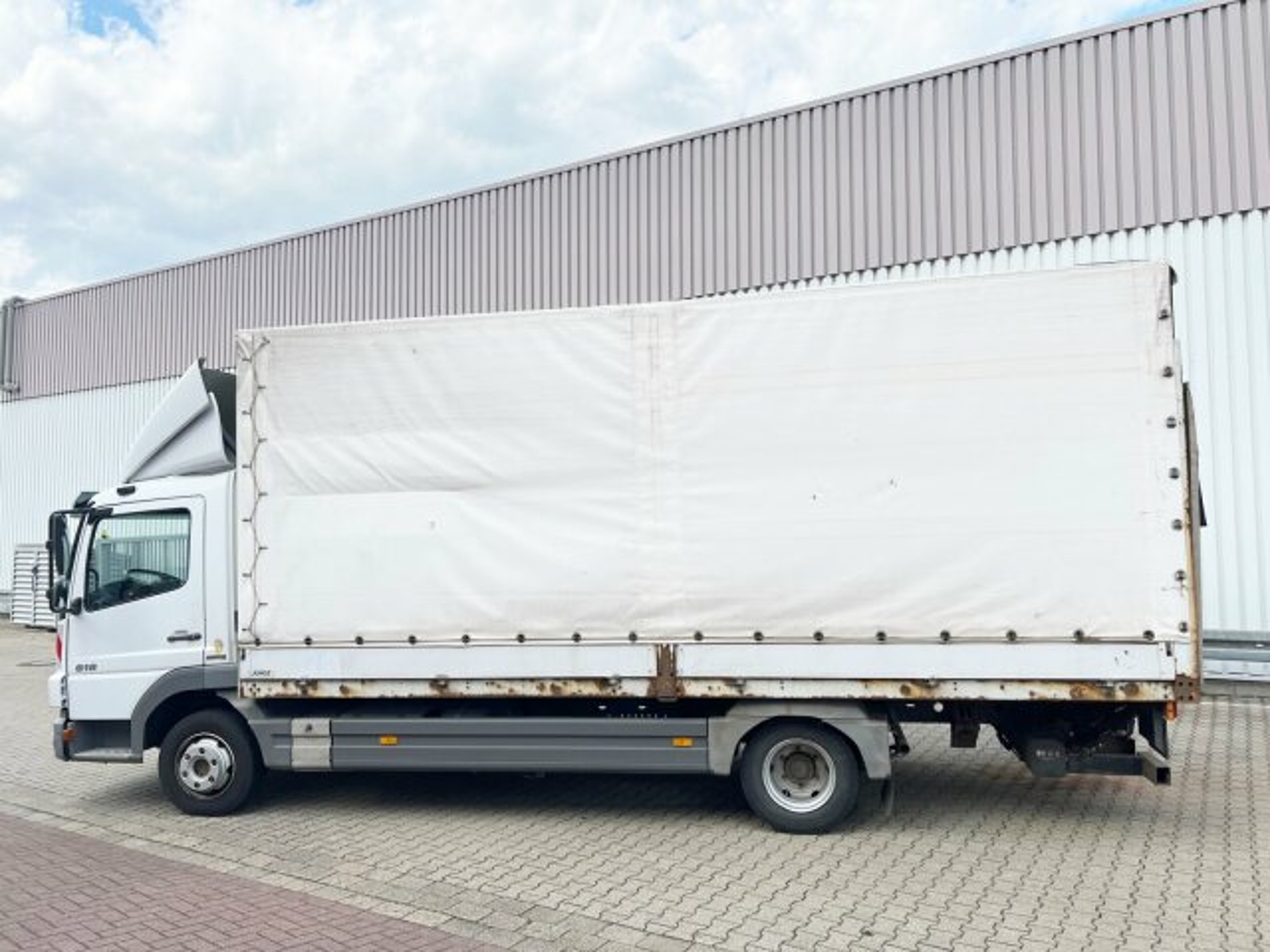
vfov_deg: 53.1
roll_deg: +0.0
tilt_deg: +3.4
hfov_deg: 67.3
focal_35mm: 26
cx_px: 635
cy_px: 476
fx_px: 954
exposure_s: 1/4444
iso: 50
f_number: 1.5
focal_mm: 5.7
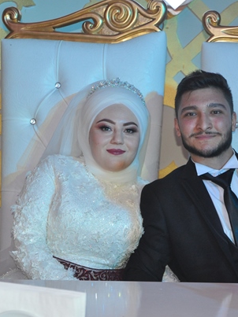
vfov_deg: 22.5
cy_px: 160
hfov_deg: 16.9
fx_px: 798
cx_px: 172
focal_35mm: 87
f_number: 4.2
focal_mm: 38
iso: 800
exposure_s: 1/60
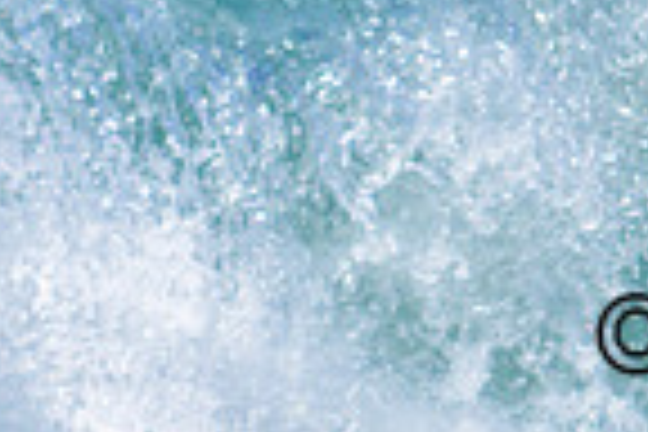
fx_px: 78852
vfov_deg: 0.3
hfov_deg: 0.5
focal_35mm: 4381
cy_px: -157
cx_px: 788
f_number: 16
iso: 1600
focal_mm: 800
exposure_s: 1/2000
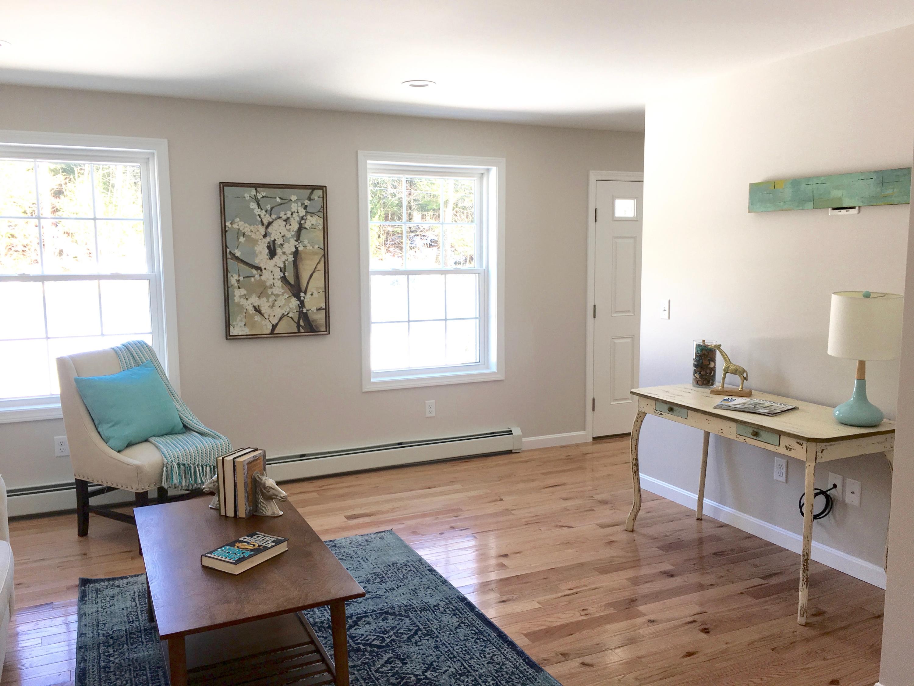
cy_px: 343
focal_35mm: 29
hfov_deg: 61.7
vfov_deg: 48.2
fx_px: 766
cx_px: 457
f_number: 2.2
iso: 25
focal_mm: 4.15
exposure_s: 1/40
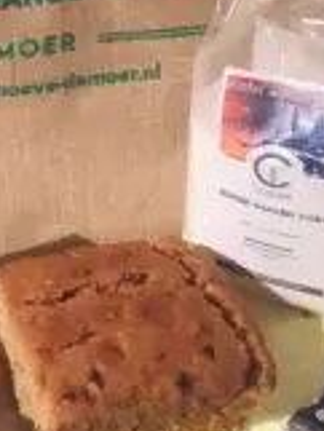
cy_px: 64
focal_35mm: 72
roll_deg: +1.8
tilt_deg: -29.4
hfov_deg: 20.2
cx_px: 48
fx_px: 897
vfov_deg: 26.3
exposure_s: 1/17
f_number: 2.2
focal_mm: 4.15
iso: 1000
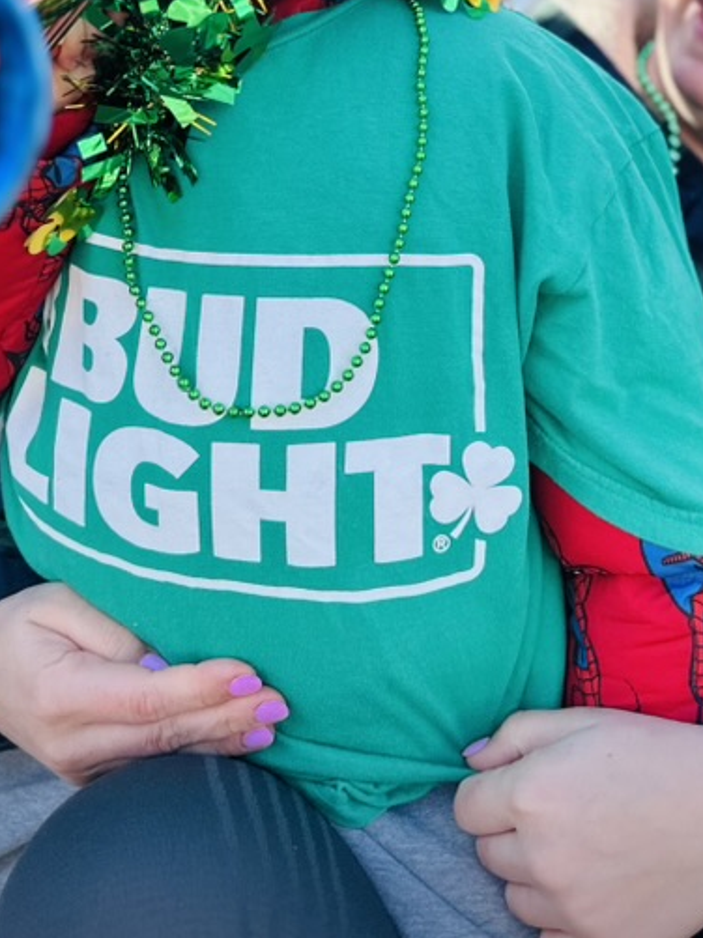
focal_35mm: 49
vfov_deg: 35.0
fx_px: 1328
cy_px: -17
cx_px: 396
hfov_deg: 29.6
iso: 80
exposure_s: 1/962
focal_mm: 6.86
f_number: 1.78
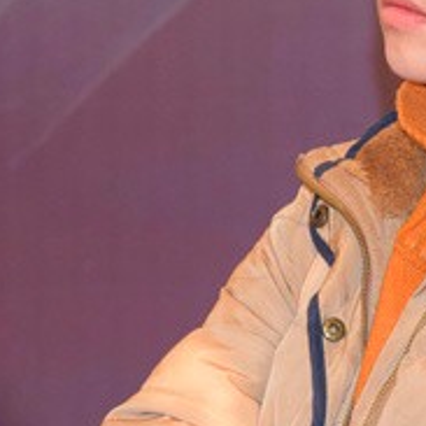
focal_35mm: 299
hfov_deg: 5.8
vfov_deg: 5.9
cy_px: 30
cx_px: -109
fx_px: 4160
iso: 800
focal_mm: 55
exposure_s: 1/100
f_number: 5
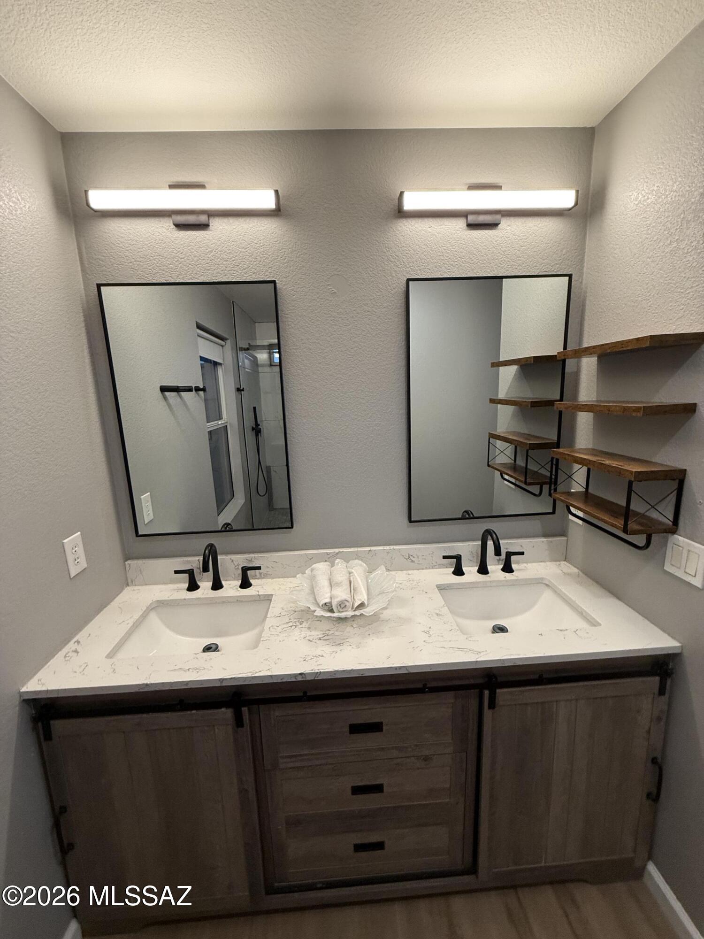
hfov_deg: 85.7
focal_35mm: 14
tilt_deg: -10.1
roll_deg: +1.7
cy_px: 470
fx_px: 380
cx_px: 352
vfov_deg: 102.1
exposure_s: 1/120
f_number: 2.2
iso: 250
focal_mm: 2.22
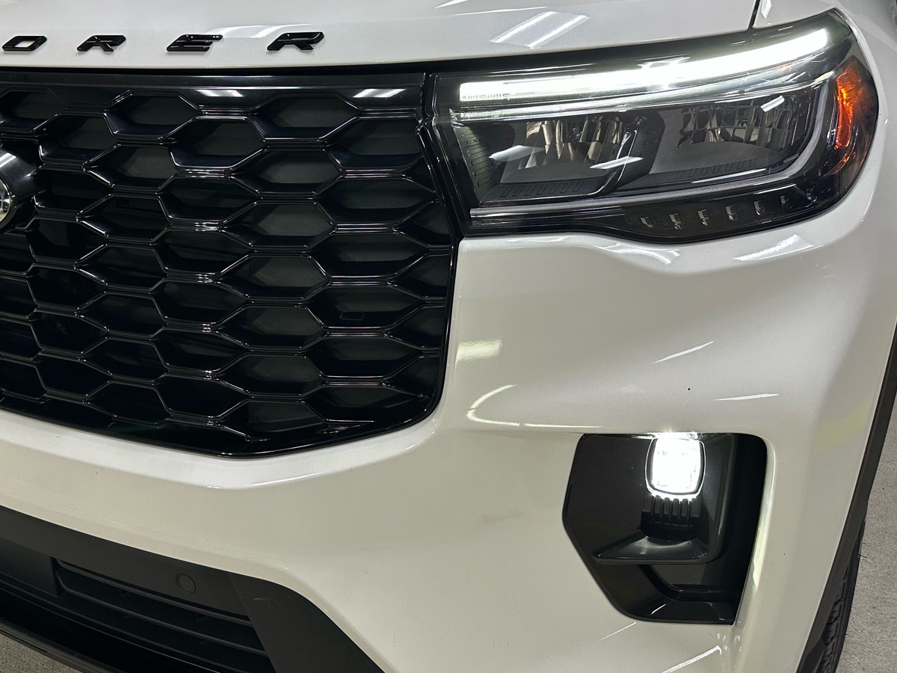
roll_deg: +1.9
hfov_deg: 56.1
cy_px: 249
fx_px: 829
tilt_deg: -17.7
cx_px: 336
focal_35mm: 32
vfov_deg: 43.8
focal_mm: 6.86
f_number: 1.78
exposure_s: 1/44
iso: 160
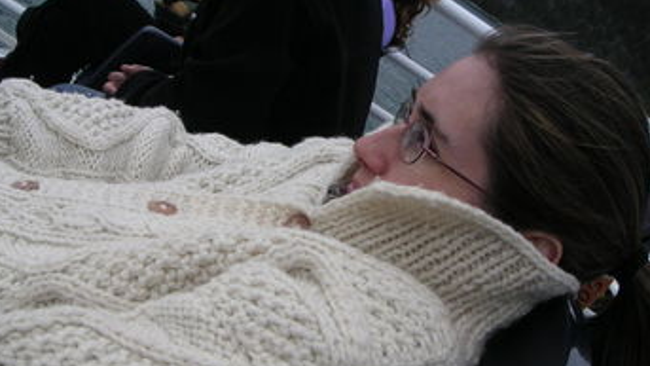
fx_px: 810
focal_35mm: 47
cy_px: 220
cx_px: 305
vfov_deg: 25.4
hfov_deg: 43.7
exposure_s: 1/750
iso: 50
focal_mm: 5.7
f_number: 2.8
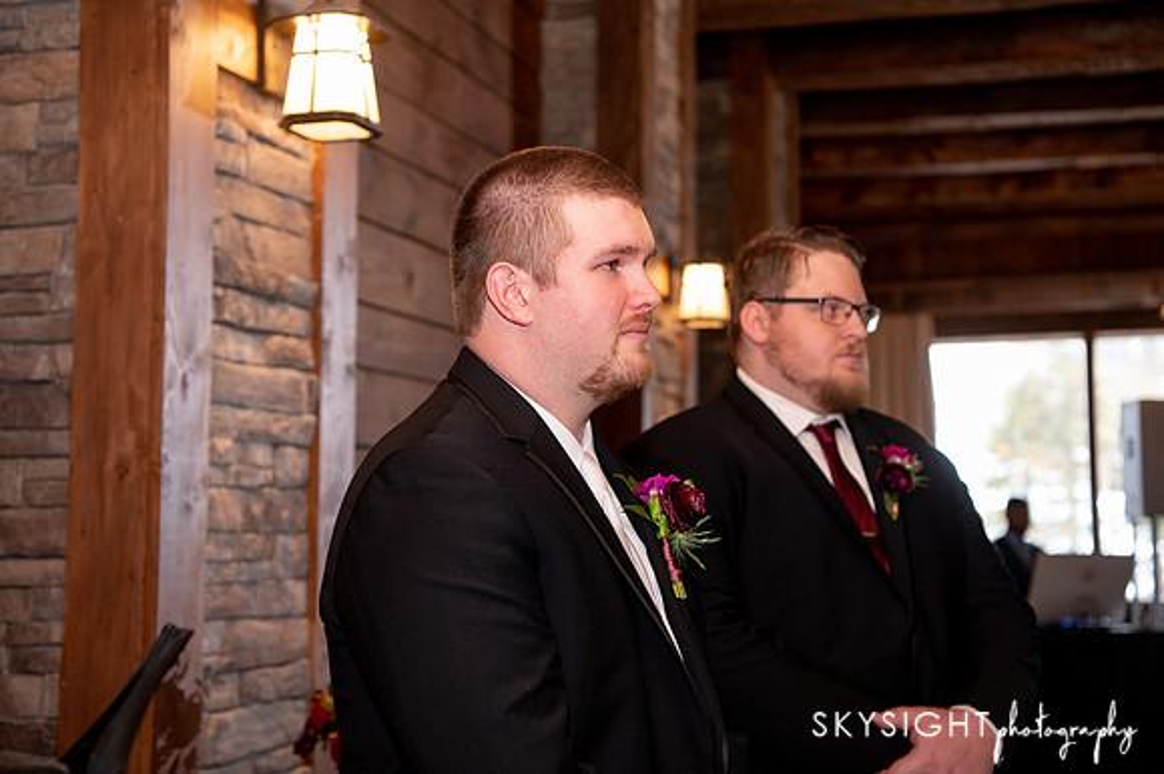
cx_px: 569
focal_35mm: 50
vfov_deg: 27.0
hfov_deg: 39.6
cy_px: 387
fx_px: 1615
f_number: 3.5
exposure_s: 1/200
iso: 2500
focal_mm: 48
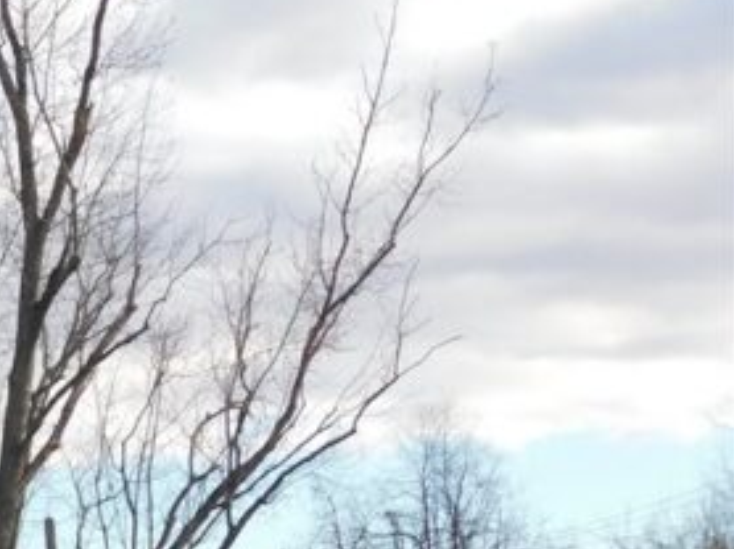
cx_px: -319
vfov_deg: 8.6
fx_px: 3602
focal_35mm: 170
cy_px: 670
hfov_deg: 11.2
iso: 125
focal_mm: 10.4
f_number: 4
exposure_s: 1/400
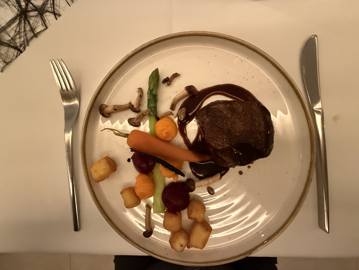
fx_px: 145
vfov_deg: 85.7
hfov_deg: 102.1
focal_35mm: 14
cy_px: 135
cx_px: 180
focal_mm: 2.22
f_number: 2.2
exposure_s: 1/40
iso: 1250
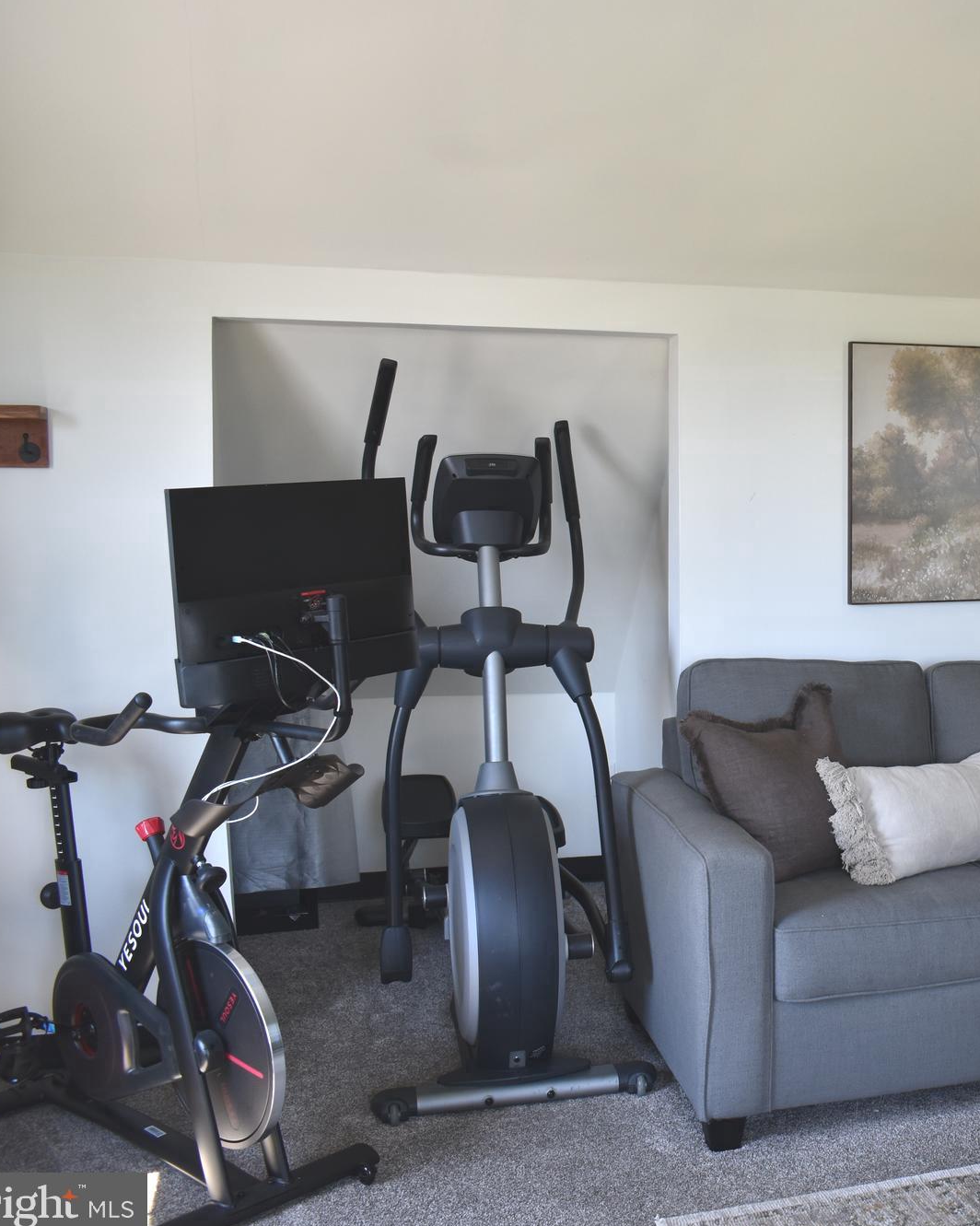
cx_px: 886
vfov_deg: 46.9
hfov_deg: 35.9
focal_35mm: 39
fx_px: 1415
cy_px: 611
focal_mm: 18
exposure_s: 1/80
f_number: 4.5
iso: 400
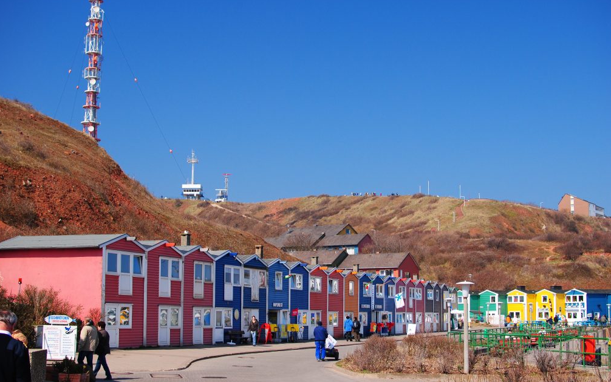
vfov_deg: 23.8
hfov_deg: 37.2
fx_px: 908
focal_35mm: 55
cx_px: 305
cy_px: 191
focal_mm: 35
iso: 100
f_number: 3.5
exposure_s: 1/500
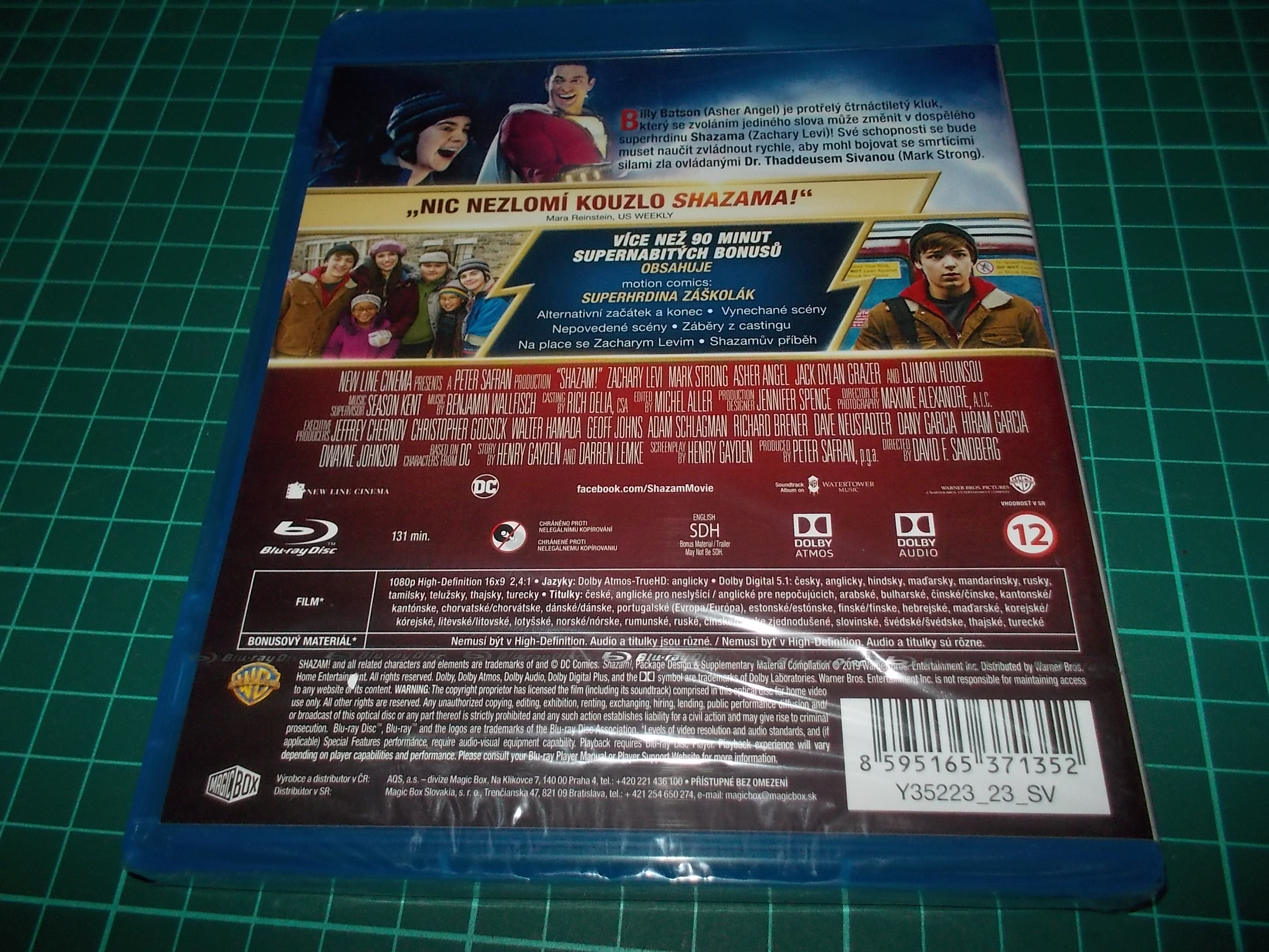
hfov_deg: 61.7
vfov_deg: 48.2
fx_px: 1063
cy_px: 476
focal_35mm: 29
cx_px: 634
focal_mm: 4.1
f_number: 3.3
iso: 200
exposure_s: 1/30
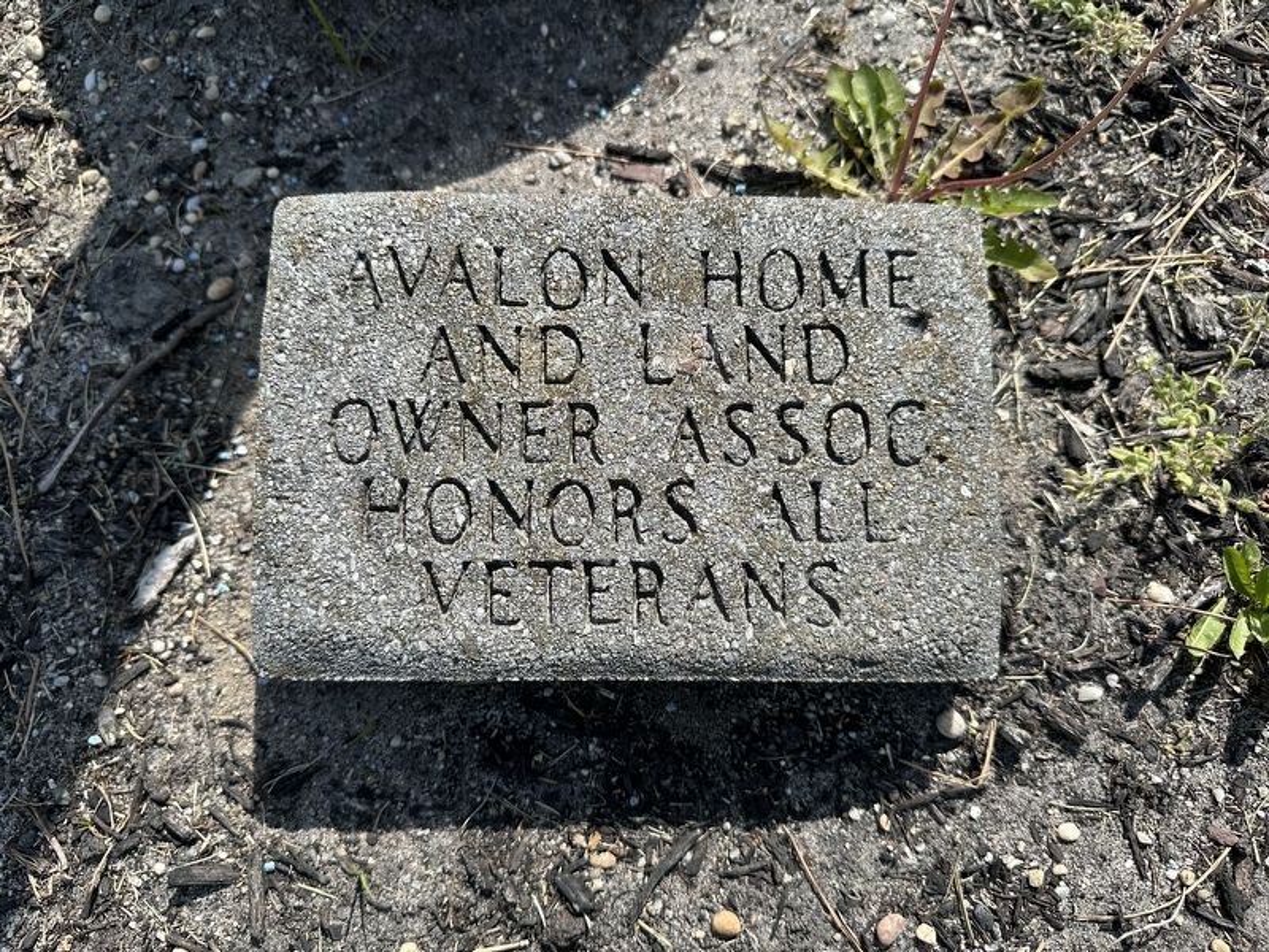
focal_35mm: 24
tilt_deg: -70.9
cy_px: 476
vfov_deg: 56.8
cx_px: 634
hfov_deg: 71.6
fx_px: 880
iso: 80
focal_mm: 6.86
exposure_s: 1/3155
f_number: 1.78
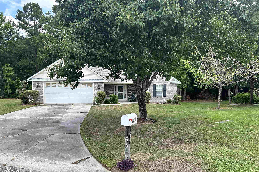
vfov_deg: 46.3
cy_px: 97
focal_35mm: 28
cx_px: 127
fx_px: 201
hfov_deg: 65.5
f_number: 1.5
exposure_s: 1/723
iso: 50
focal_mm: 5.7
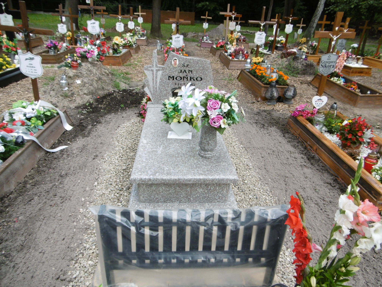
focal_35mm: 24
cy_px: 144
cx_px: 191
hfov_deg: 71.6
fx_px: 265
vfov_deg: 56.8
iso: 100
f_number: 3.1
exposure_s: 1/320
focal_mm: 4.3
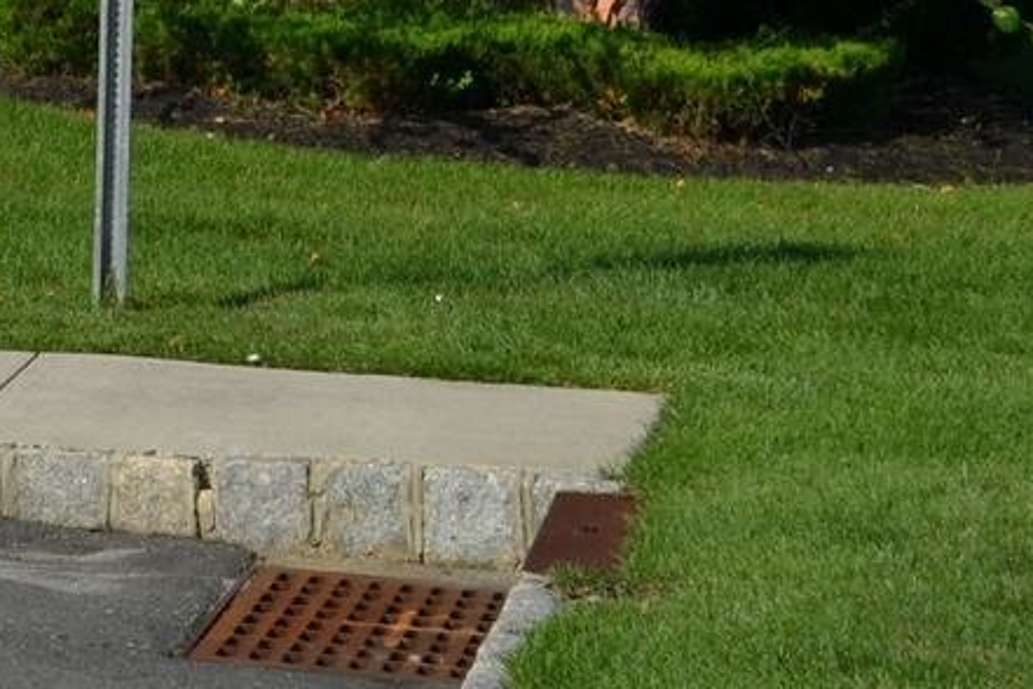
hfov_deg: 10.5
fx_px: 5193
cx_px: -1003
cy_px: -805
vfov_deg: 7.2
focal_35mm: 181
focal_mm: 26
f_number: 9
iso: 100
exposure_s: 1/320
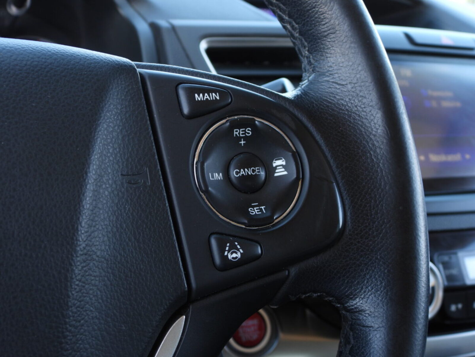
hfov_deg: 40.4
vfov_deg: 30.9
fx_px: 645
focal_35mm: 47
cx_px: 238
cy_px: 178
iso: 100
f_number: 3.2
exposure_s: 1/50
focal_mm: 8.5
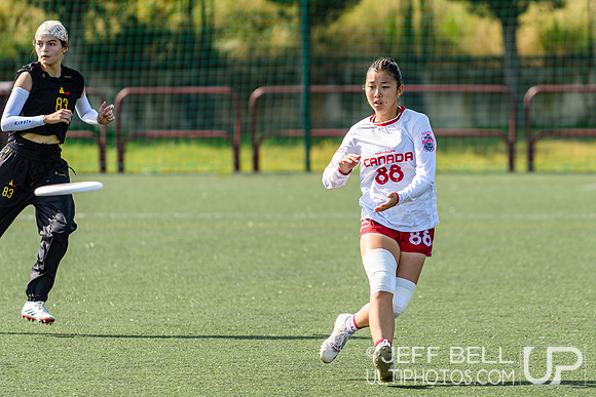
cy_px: 144
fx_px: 6743
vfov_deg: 3.4
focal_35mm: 407
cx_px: 404
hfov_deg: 5.1
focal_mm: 200
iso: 125
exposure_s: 1/1000
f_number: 3.2
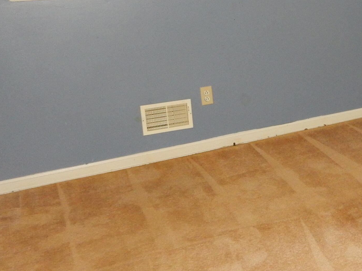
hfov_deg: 31.8
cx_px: 389
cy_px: 79
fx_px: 565
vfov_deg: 26.8
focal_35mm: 54
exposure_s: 1/30
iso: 500
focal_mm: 4.5
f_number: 3.7
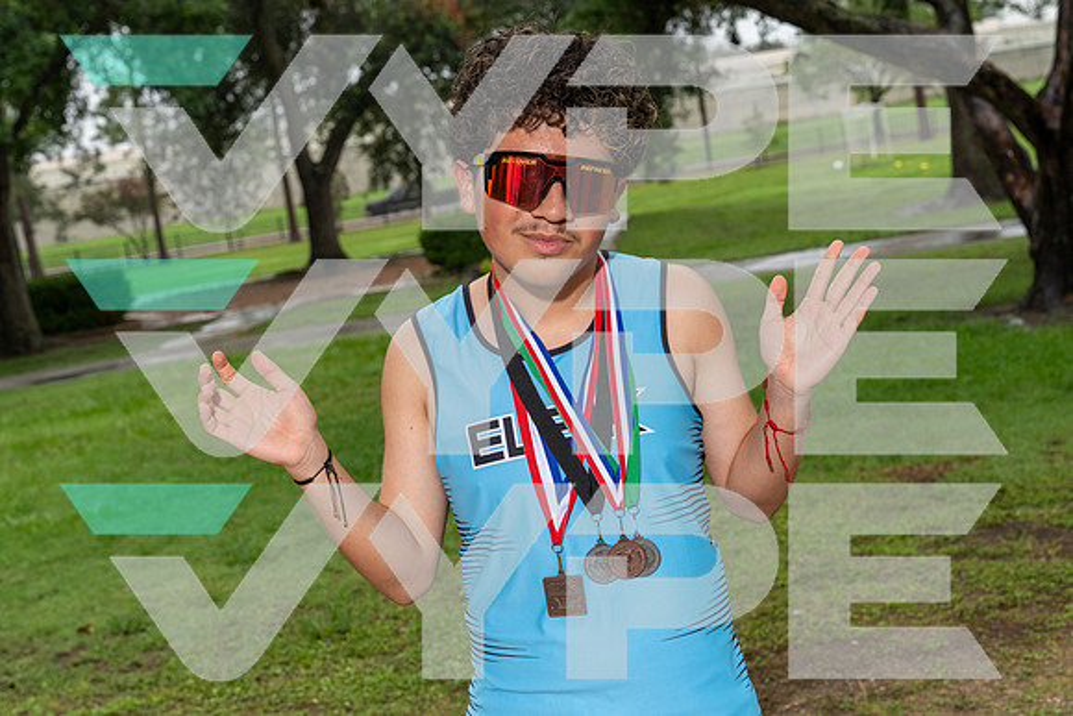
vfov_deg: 25.7
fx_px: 1567
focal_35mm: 53
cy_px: 356
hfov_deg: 37.8
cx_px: 514
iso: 500
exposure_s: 1/250
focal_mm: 50
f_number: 6.3
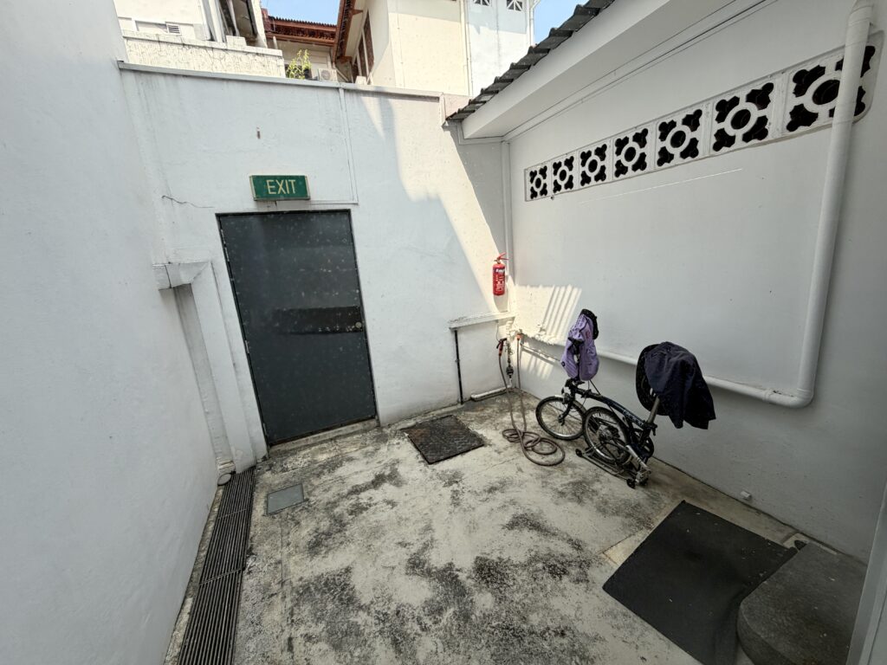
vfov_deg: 85.7
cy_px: 332
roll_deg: +2.2
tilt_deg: -7.2
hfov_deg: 102.1
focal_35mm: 14
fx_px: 359
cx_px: 444
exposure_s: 1/569
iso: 40
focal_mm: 2.22
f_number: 2.2
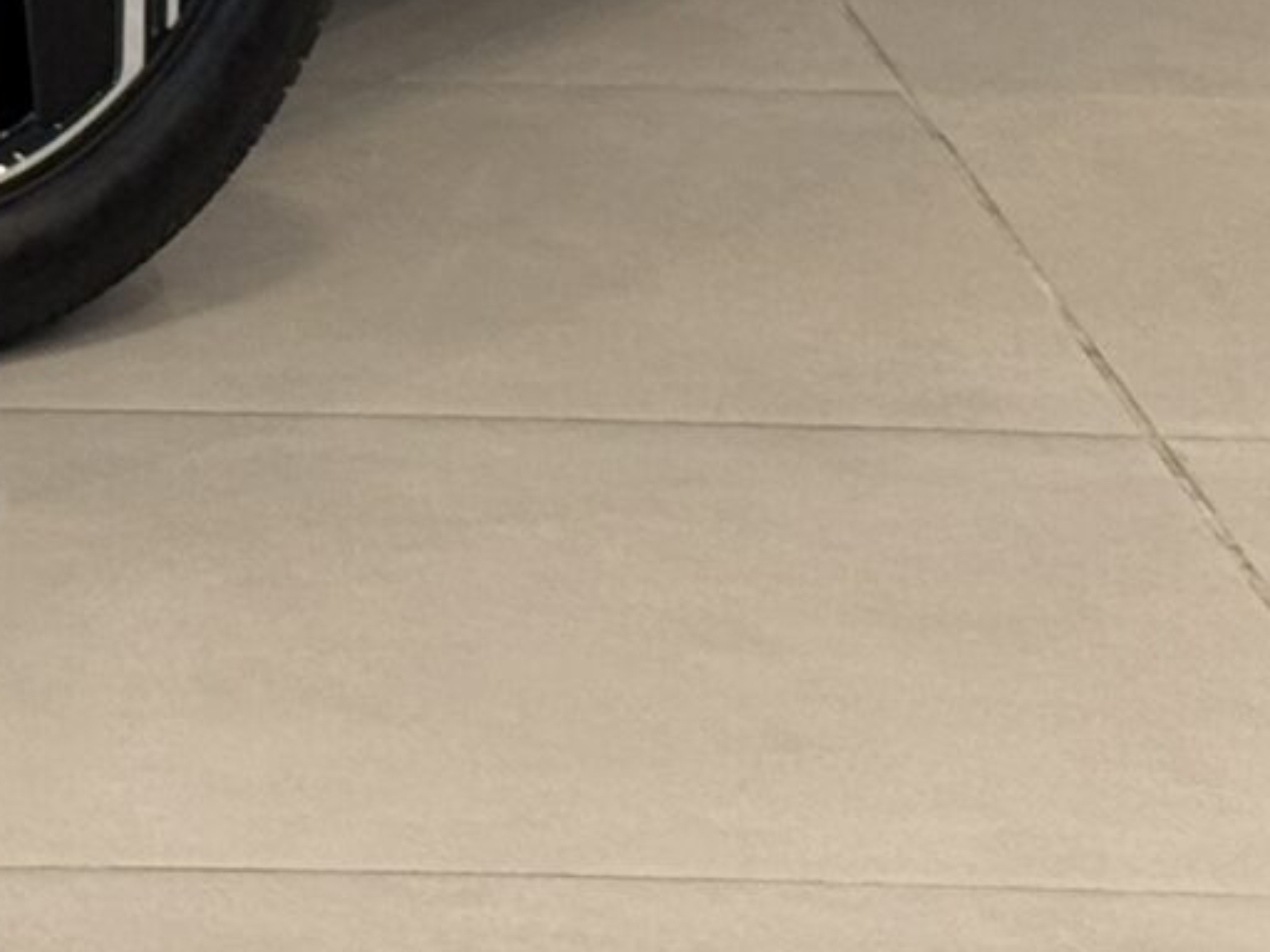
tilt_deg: -5.7
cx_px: -630
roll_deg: -1.2
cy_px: -1245
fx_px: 8805
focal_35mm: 240
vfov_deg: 6.0
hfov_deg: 8.1
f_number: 1.78
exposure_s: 1/60
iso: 160
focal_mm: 6.76
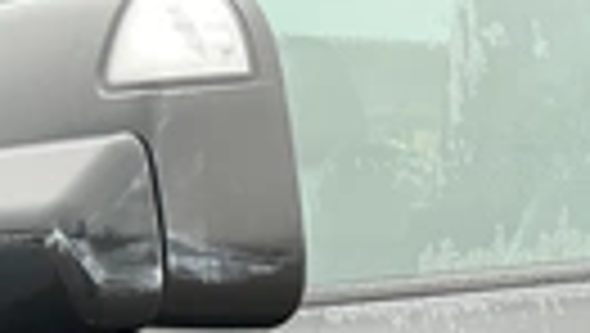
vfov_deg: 11.7
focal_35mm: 93
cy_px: 670
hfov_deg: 22.9
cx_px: 284
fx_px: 1456
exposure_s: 1/64
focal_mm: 3
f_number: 1.8
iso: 64
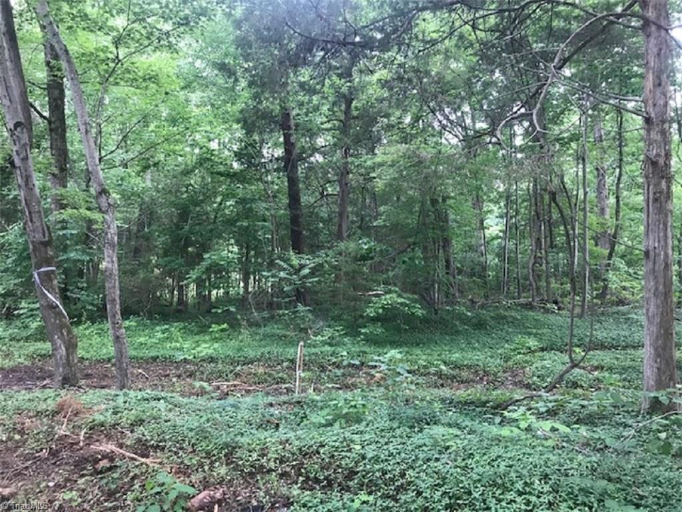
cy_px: 256
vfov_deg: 49.7
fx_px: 552
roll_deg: -3.4
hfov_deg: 63.4
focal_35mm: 28
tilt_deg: -1.7
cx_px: 341
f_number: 1.8
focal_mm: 3.99
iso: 20
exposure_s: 1/40
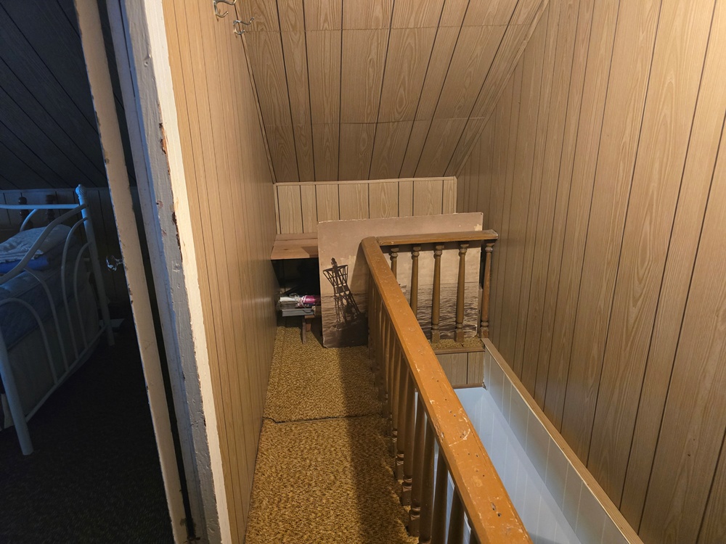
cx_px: 363
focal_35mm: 23
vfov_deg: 58.9
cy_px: 272
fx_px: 482
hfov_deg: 73.9
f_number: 1.7
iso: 1600
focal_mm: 6.3
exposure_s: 1/60
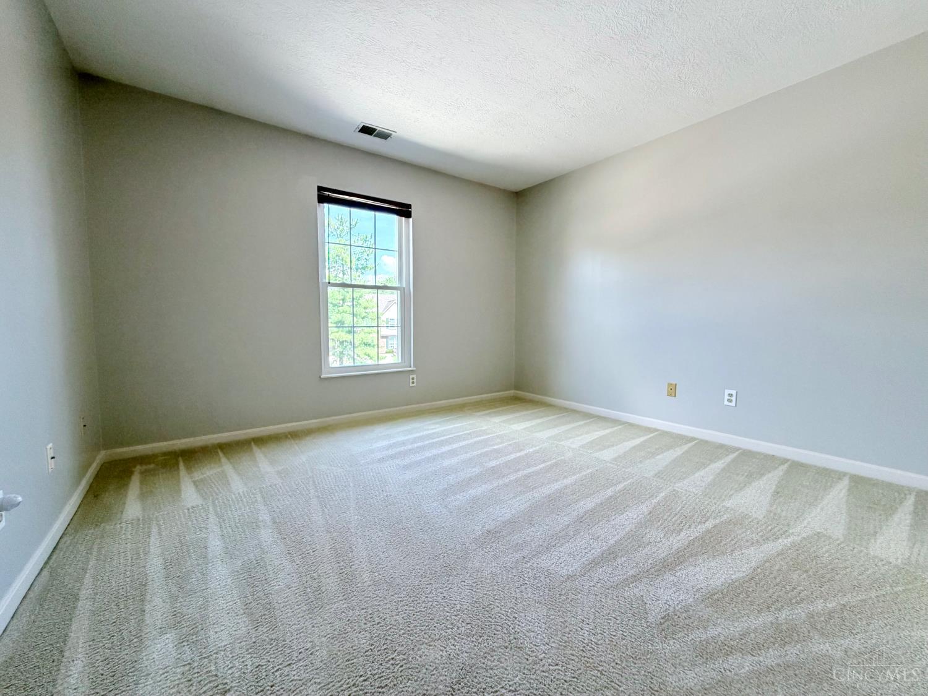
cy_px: 348
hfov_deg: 102.1
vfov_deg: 85.7
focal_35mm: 14
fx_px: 375
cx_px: 464
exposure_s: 1/121
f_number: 2.2
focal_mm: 2.22
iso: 250
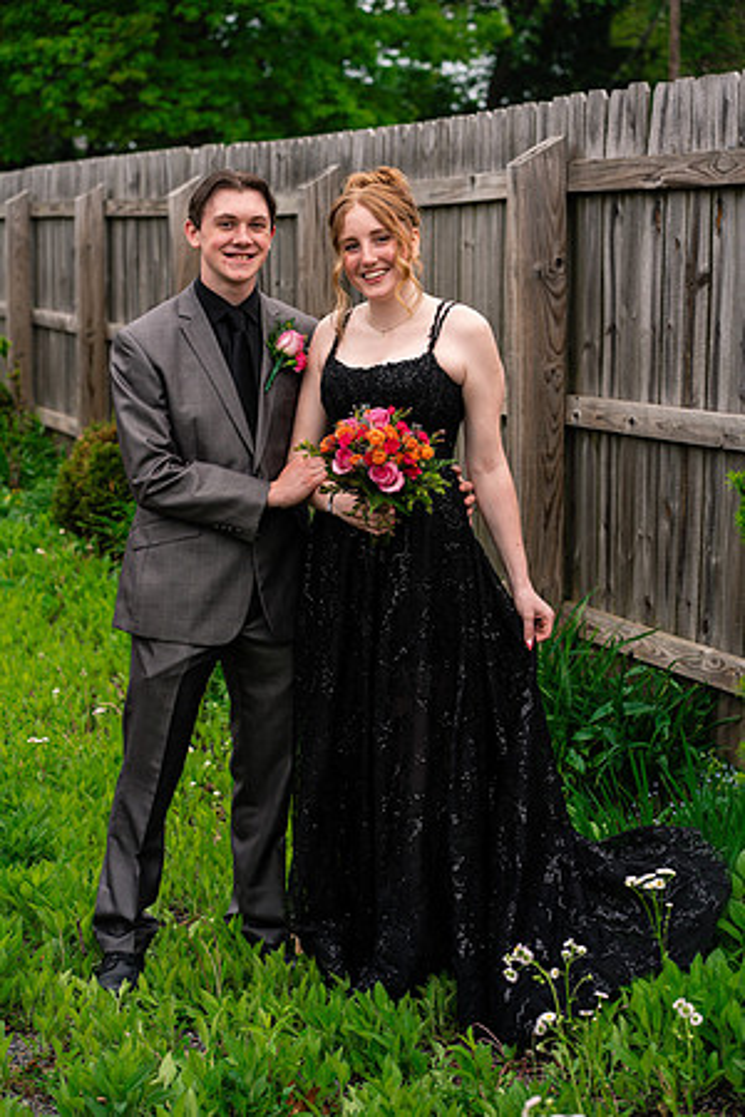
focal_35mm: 85
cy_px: 558
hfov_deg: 16.1
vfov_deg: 23.9
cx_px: 372
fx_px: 2638
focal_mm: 85
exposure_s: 1/800
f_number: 5
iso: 400
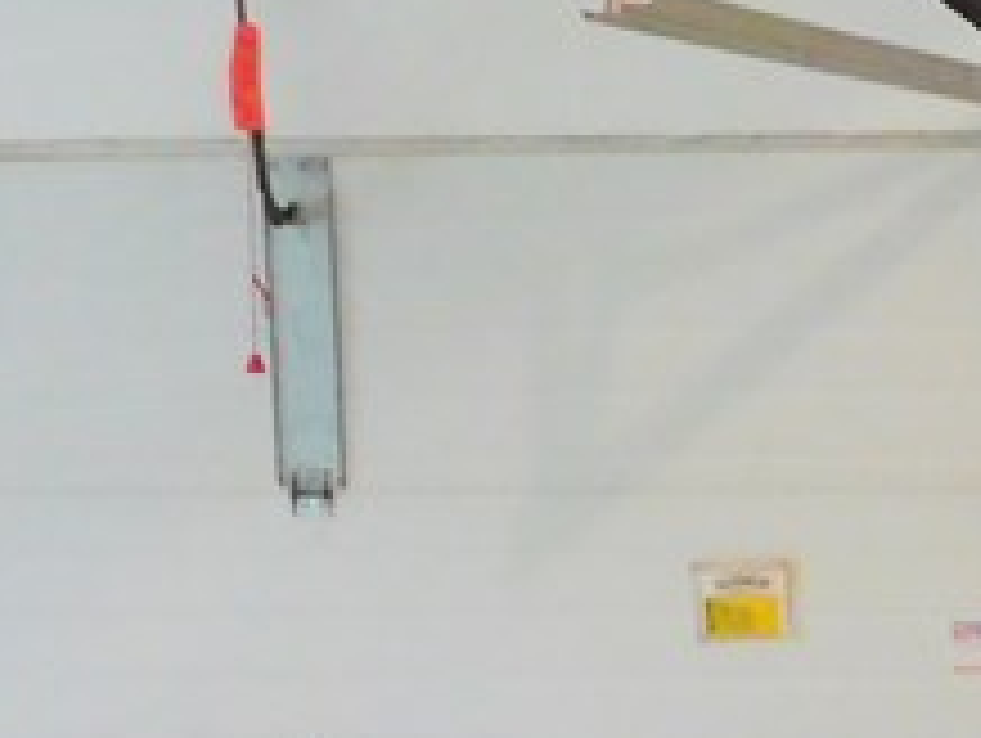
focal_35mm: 169
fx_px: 4795
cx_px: 1170
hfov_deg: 11.5
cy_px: 1238
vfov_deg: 8.5
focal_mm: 6.3
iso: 800
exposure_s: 1/8
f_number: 3.5
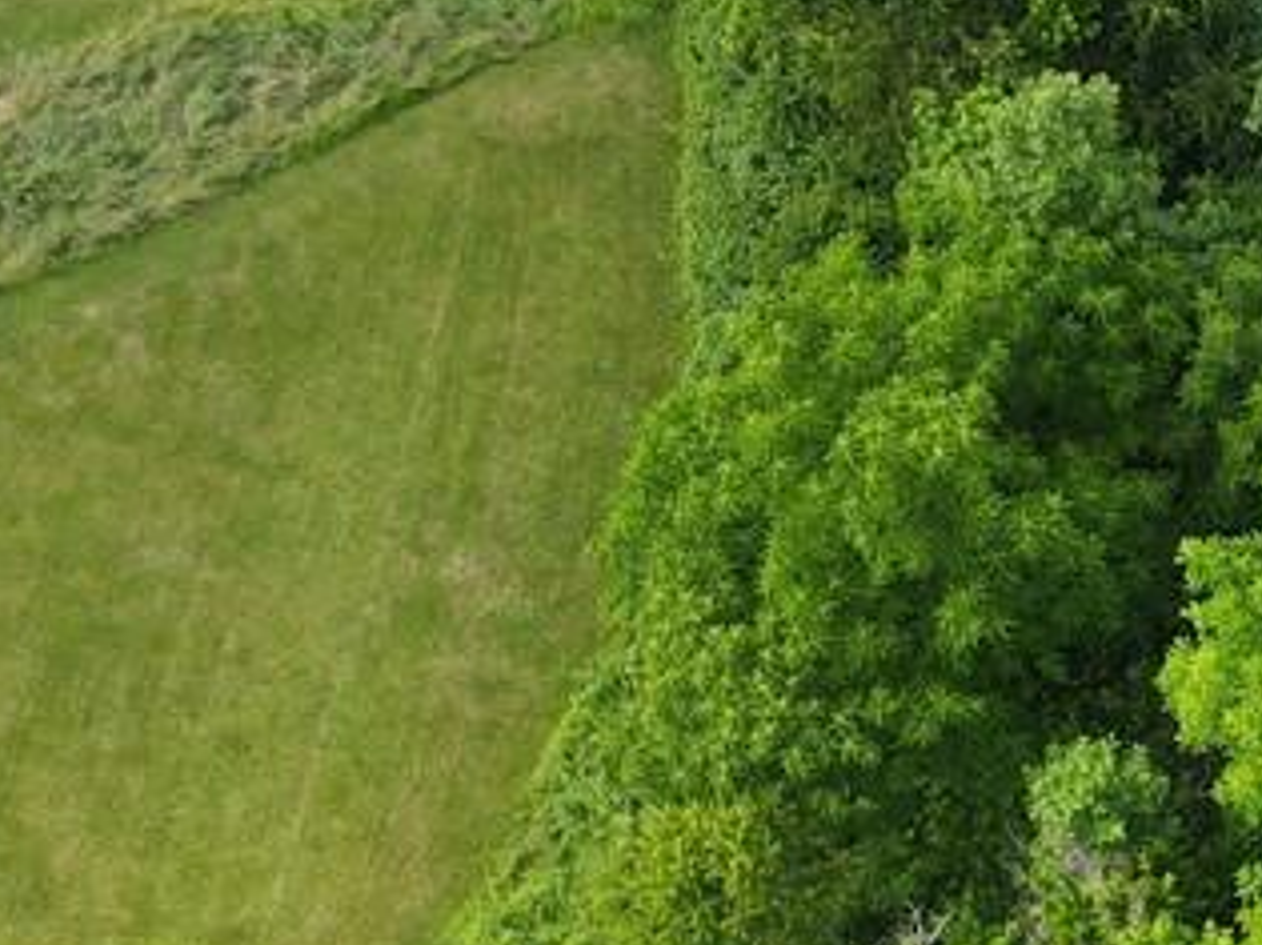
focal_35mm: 78
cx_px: 1362
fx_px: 2843
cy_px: 681
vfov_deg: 18.8
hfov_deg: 23.6
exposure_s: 1/160
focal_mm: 4.5
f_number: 2.8
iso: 100
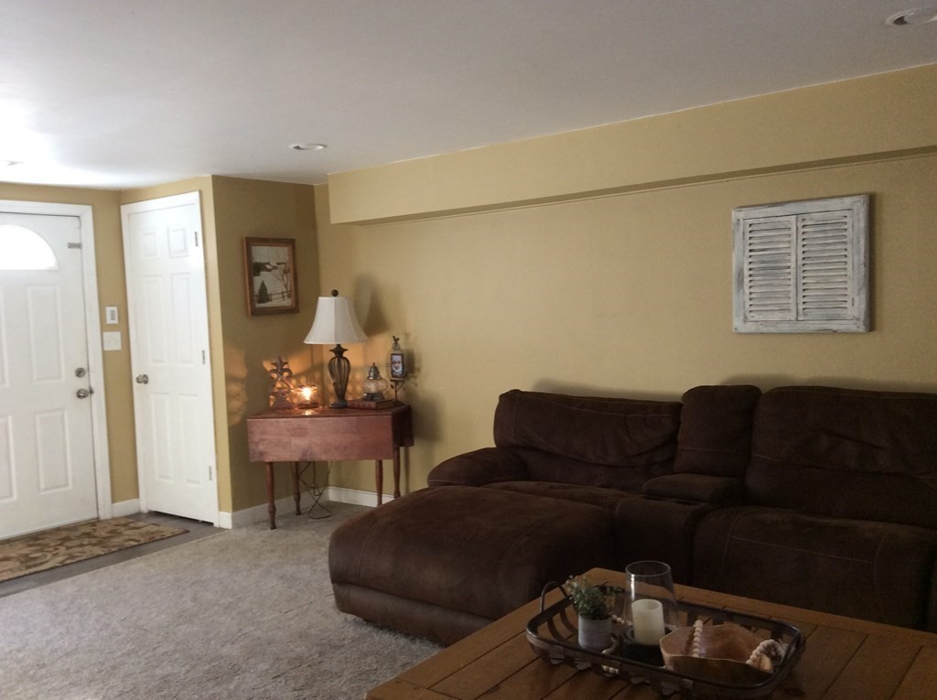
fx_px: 865
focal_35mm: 32
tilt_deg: -4.7
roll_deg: +2.0
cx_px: 468
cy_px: 350
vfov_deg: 44.1
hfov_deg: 56.9
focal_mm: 3.3
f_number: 2.4
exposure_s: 1/24
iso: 64
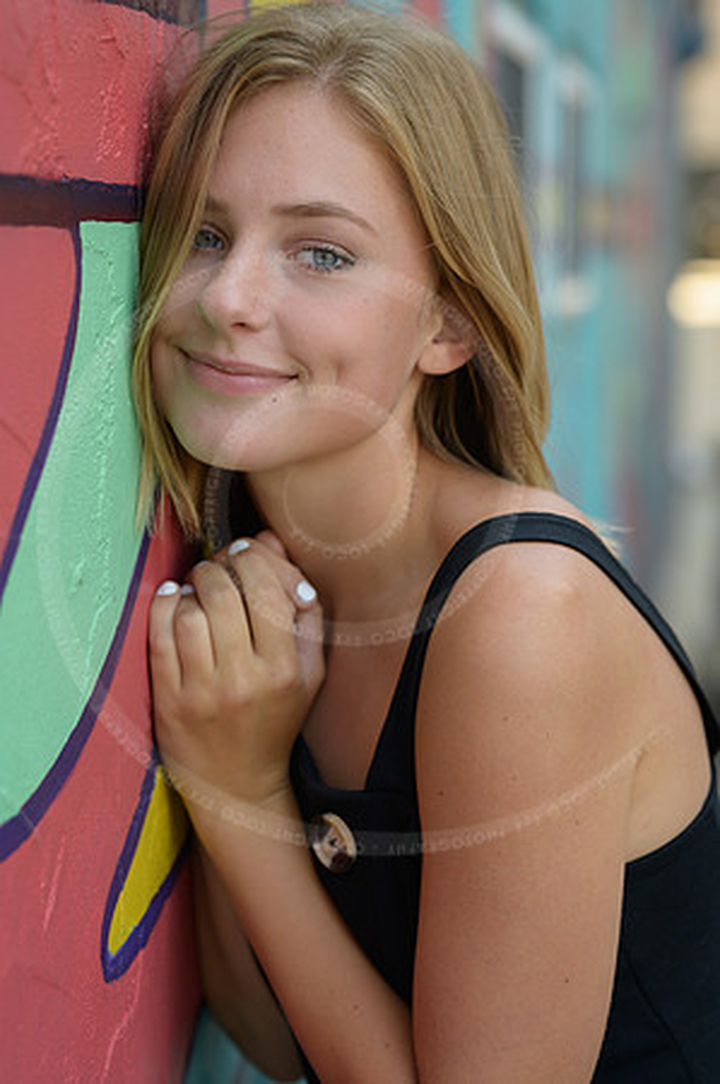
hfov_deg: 16.0
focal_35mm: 85
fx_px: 2556
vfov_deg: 23.9
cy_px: 542
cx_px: 360
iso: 160
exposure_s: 1/320
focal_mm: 85
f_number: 3.2
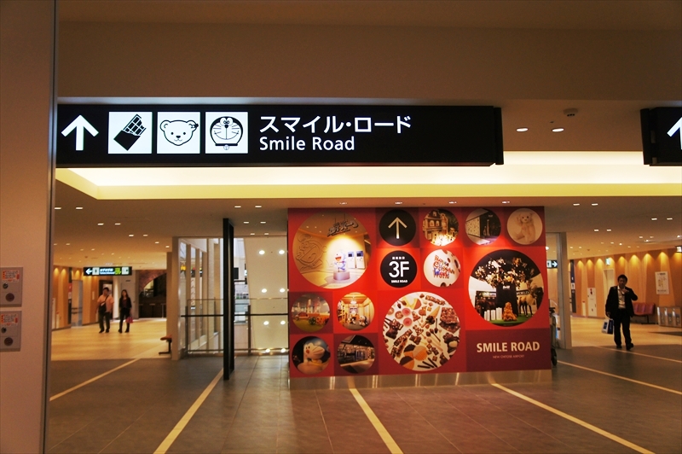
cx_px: 341
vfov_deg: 38.3
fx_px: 653
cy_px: 227
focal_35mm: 34
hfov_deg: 55.1
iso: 400
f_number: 4
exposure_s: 1/160
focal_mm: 23
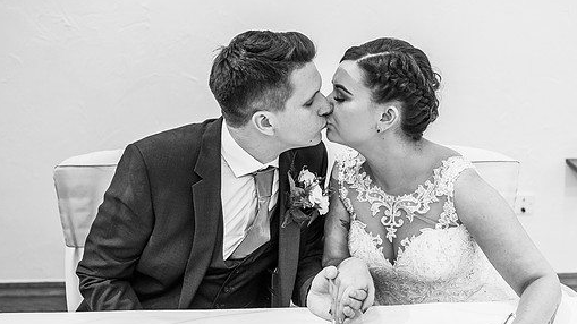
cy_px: 206
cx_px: 351
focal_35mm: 56
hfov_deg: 37.1
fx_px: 857
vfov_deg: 21.4
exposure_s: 1/125
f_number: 2.5
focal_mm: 35
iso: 500
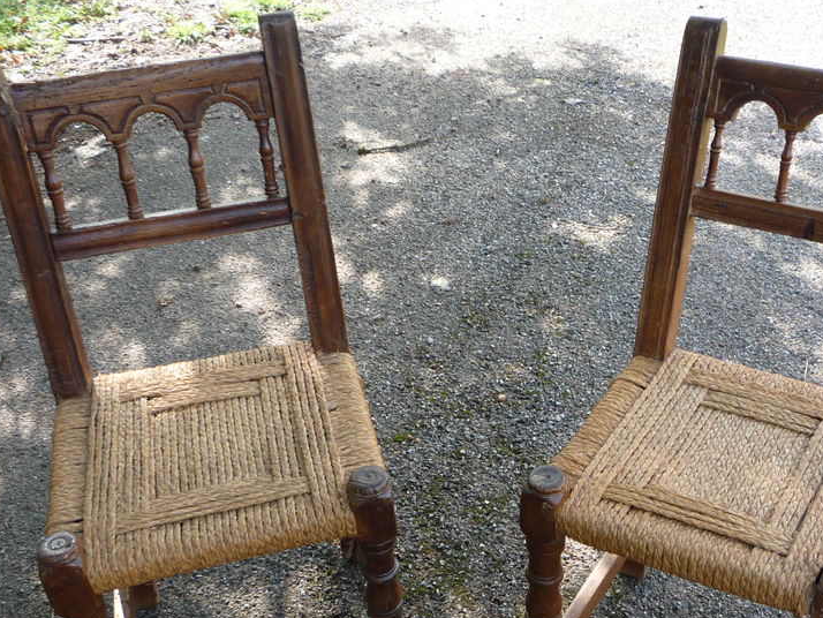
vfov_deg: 34.0
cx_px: 511
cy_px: 419
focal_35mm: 42
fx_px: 999
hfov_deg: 44.4
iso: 100
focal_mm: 5.2
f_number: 3.3
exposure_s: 1/60
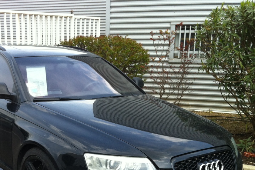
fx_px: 397
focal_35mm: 56
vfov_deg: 23.8
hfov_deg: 35.1
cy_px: 139
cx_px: 72
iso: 80
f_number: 2.8
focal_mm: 3.85
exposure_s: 1/372
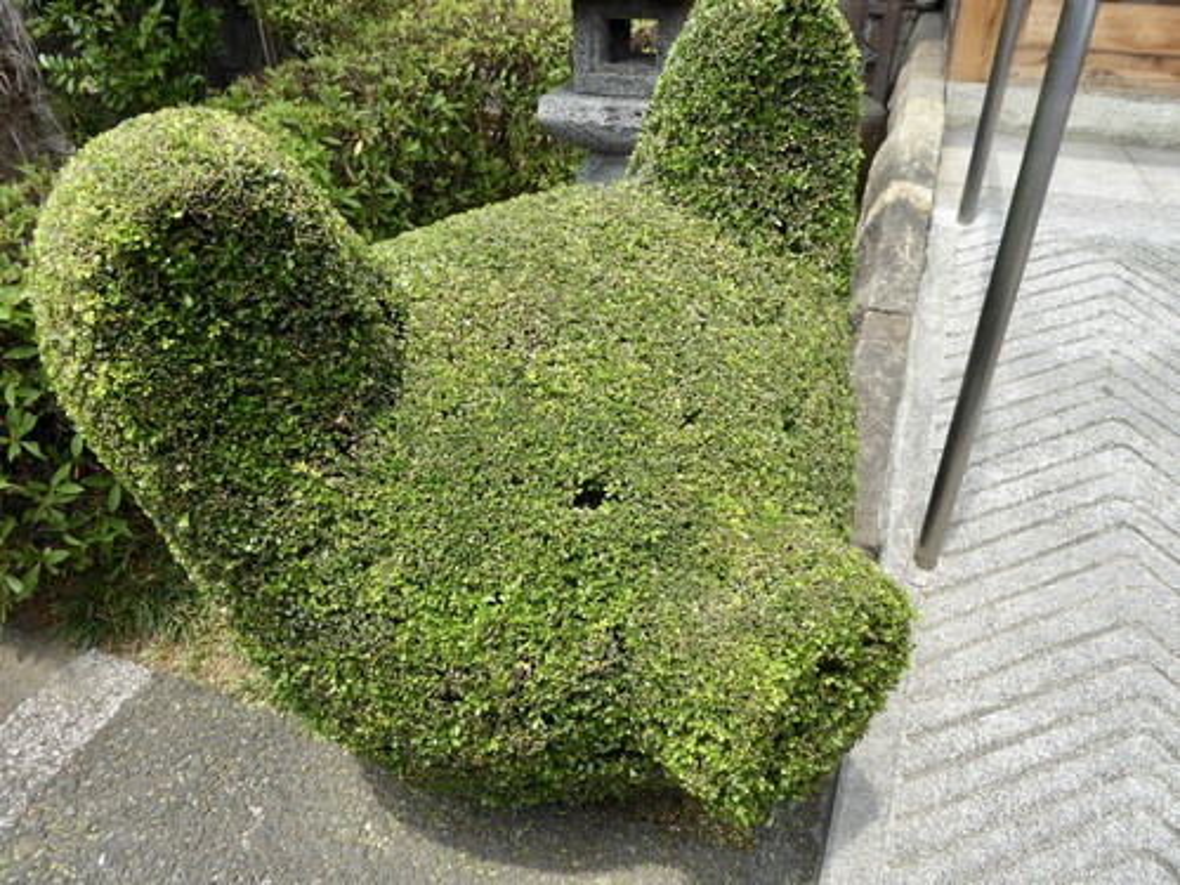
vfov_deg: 54.9
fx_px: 852
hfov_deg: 69.4
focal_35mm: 25
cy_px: 442
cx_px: 590
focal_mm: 4.3
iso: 100
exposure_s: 1/320
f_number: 3.3
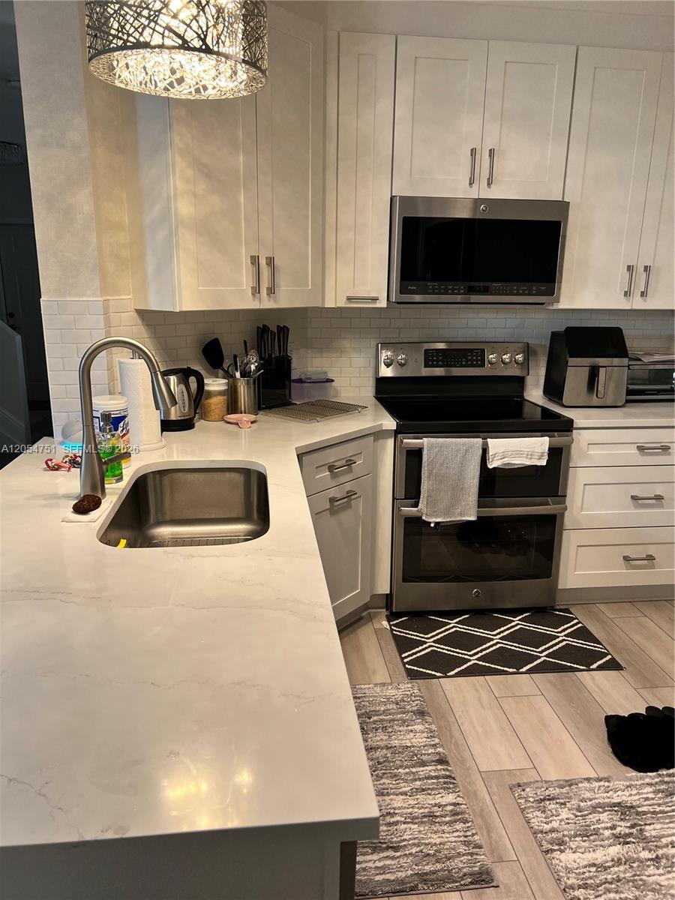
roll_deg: -1.1
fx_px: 676
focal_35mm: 26
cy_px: 450
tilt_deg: -16.4
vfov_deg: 67.3
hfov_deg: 53.1
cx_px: 338
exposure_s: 1/120
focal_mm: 5.7
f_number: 1.5
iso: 80
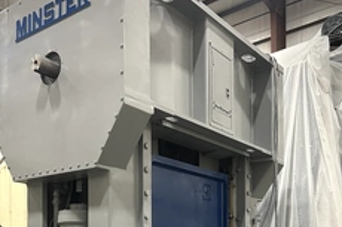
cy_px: 245
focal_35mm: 47
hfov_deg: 41.8
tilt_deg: +1.2
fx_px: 446
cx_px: 147
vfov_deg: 26.5
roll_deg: +1.3
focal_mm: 5.7
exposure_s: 1/40
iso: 500
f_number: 1.5
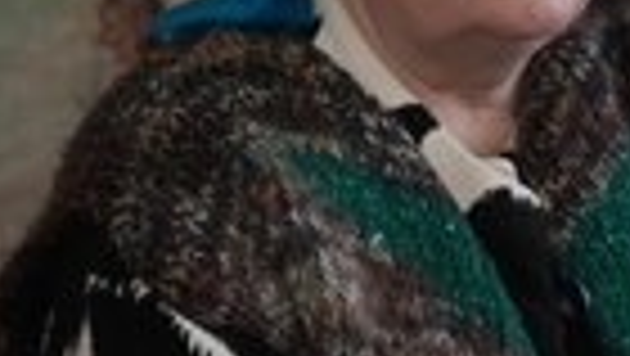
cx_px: 711
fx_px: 2357
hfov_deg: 14.8
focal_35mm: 141
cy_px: 34
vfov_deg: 8.6
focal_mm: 47
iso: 12800
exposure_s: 1/160
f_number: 4
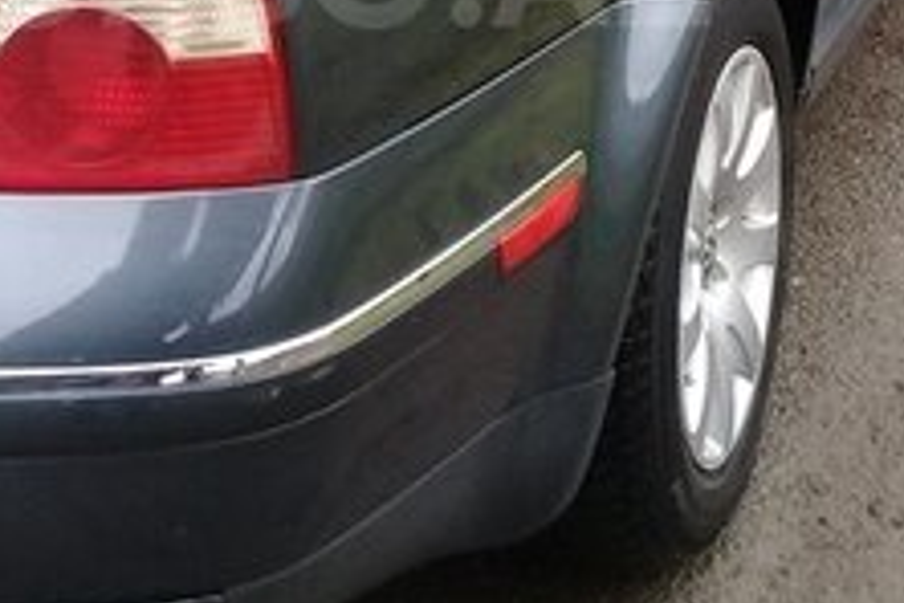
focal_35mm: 96
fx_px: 2410
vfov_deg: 14.0
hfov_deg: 21.2
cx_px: 293
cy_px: -35
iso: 64
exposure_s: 1/60
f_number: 2.2
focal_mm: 3.3
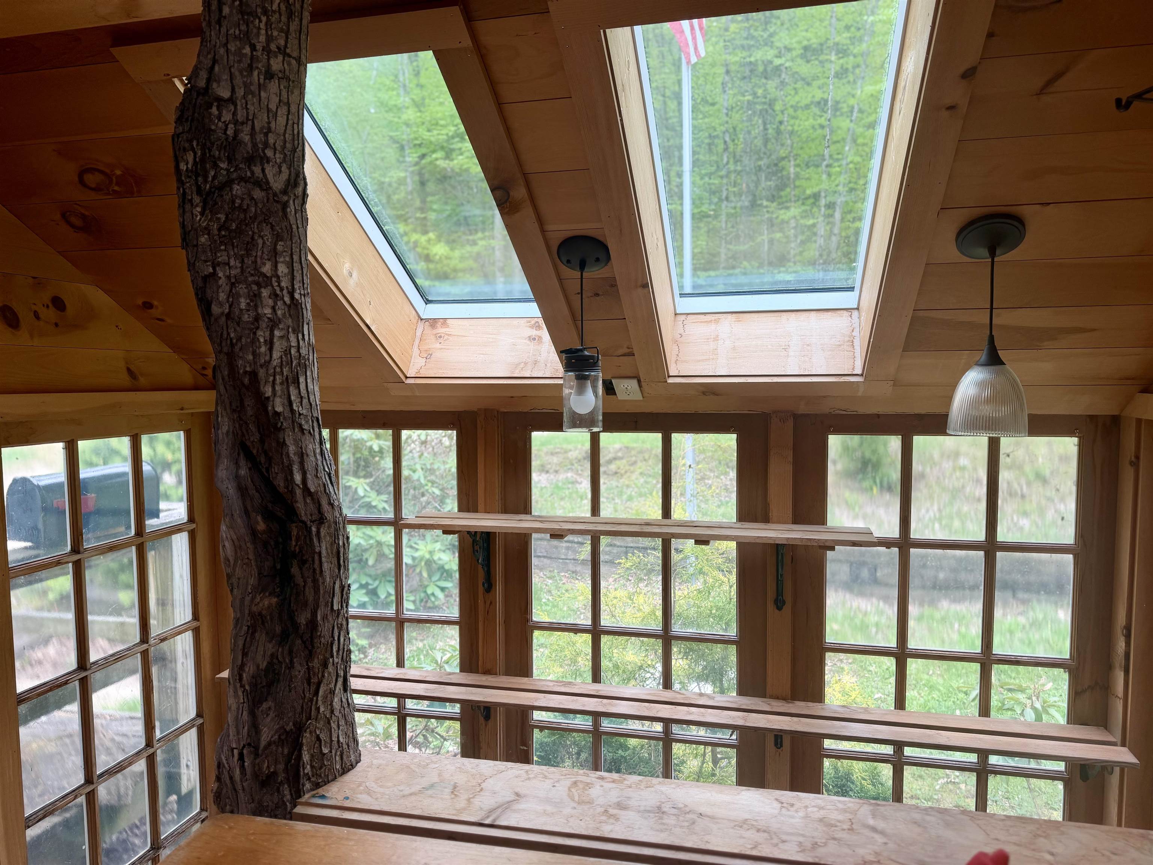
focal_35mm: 24
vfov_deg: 56.8
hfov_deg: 71.6
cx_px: 576
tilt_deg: -5.3
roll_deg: +0.6
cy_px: 432
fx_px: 799
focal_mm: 6.76
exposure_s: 1/180
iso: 64
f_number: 1.78
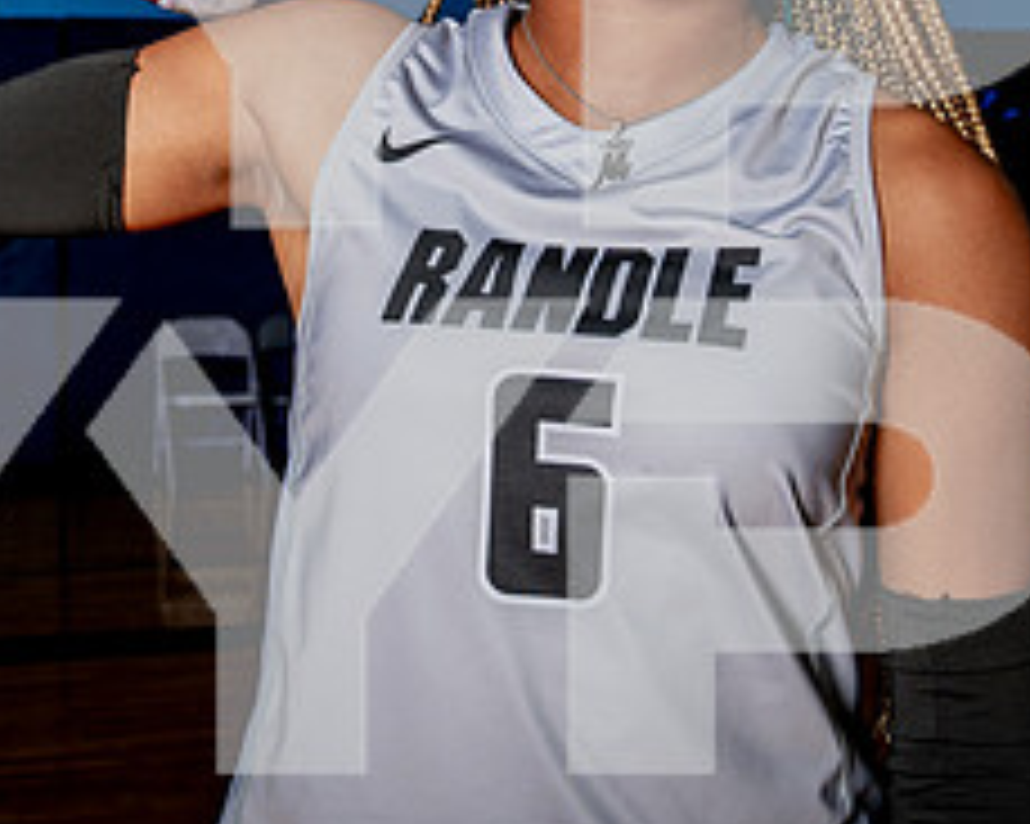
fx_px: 1859
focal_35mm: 61
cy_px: -7
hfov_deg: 31.0
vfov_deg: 23.9
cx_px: 495
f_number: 4.5
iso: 250
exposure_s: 1/200
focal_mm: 25
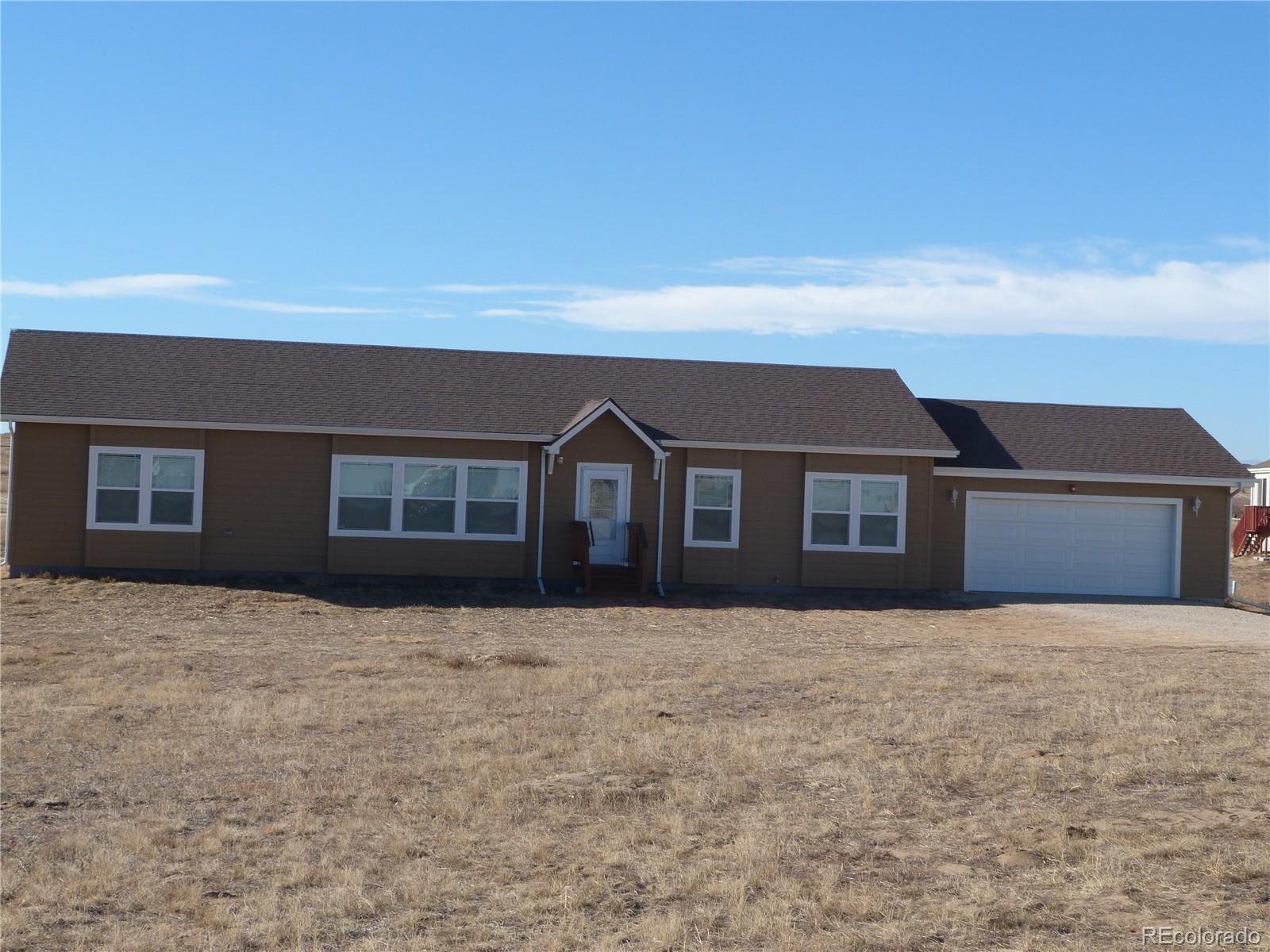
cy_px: 476
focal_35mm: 66
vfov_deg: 22.3
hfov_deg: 29.4
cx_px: 635
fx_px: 2421
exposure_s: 1/320
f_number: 5.6
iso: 80
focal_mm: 11.8
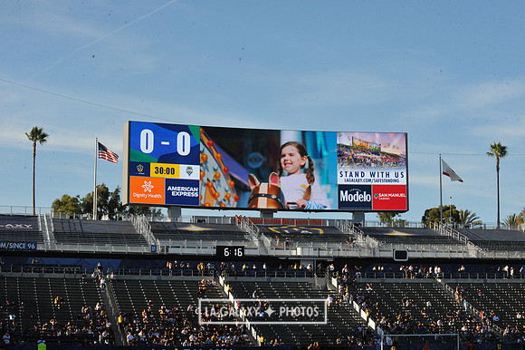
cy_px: 175
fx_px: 1166
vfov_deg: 17.0
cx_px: 262
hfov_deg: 25.4
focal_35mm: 80
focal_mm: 80
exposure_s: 1/1000
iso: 1600
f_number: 16
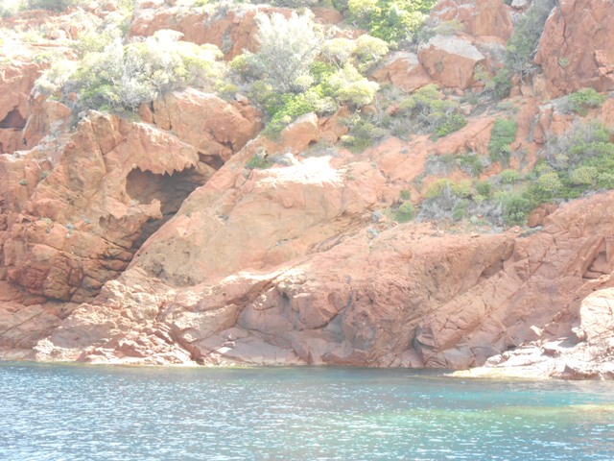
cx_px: 307
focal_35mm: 63
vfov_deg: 23.3
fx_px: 1117
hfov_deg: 30.7
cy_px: 230
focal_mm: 11.3
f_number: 5.6
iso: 200
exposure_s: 1/60
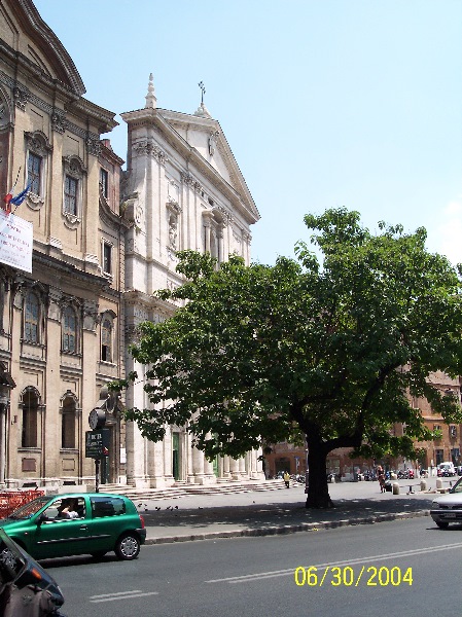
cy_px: 308
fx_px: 677
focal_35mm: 38
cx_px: 231
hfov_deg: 37.7
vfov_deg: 49.0
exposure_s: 1/500
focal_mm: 8
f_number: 4.8
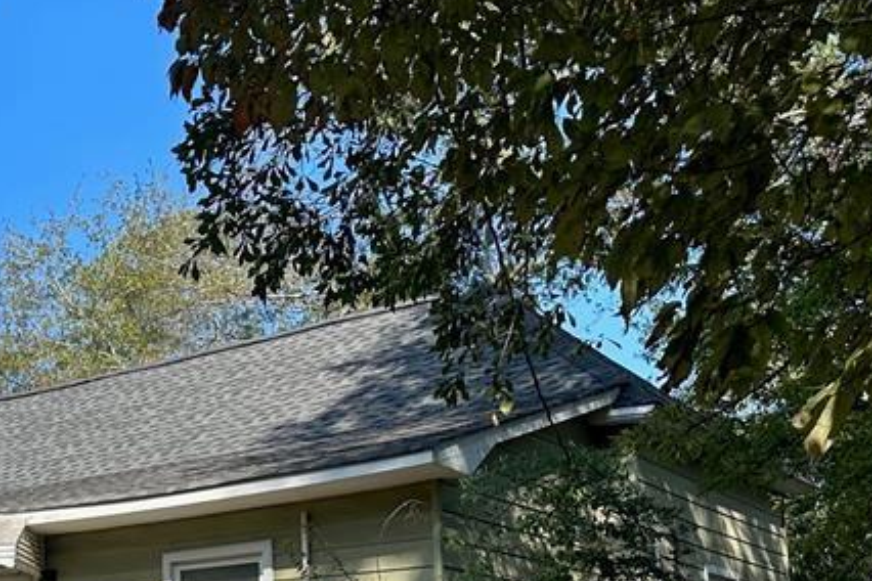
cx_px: 16
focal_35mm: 60
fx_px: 1453
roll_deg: +0.8
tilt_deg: +5.0
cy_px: 640
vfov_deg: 21.5
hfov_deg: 31.1
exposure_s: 1/2299
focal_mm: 6.86
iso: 80
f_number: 1.78
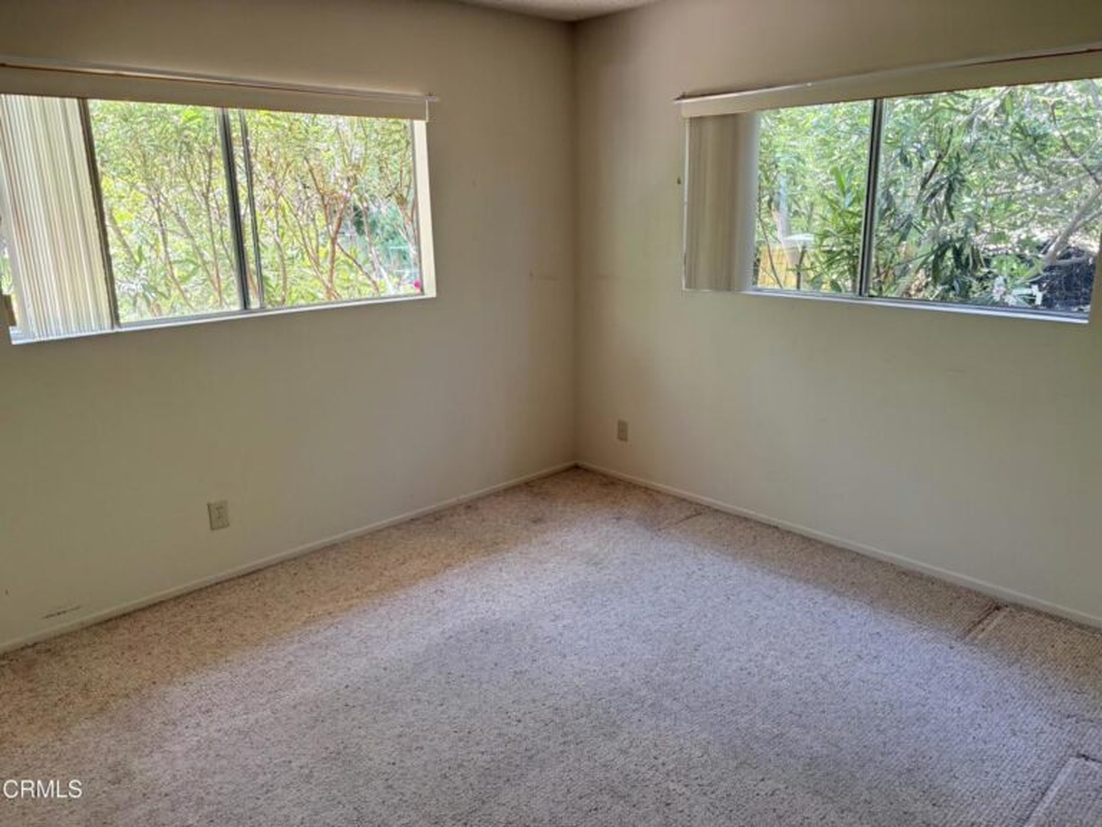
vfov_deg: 53.1
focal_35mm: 26
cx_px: 551
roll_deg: +1.1
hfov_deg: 67.3
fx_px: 828
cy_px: 414
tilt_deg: -15.0
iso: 125
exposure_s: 1/122
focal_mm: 5.96
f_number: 1.6
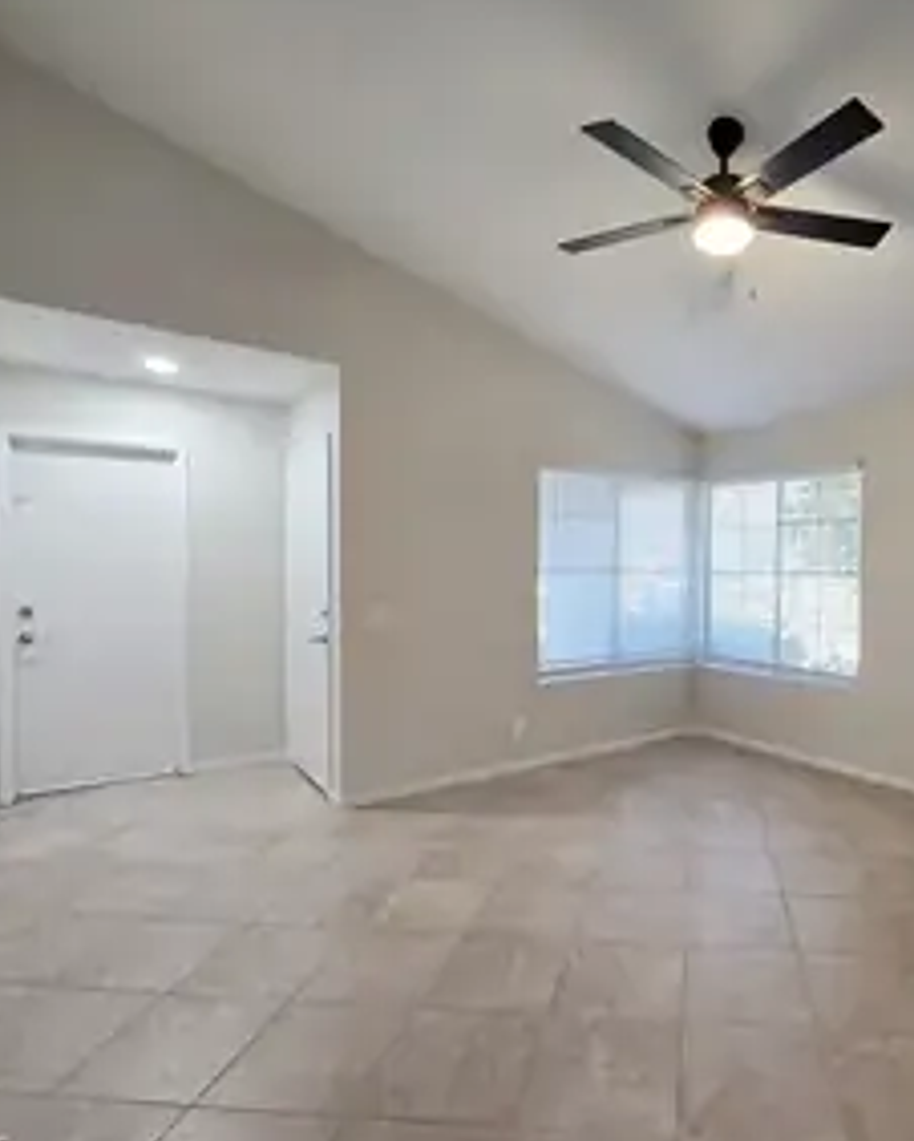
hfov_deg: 70.5
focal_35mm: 18
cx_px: 647
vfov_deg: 86.3
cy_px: 570
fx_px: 608
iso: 200
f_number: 2.2
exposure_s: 1/60
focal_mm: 2.2
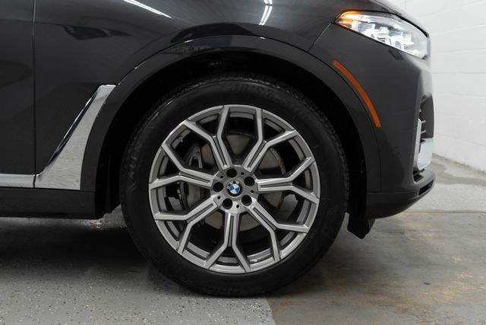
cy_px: 162
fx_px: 567
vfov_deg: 31.9
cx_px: 243
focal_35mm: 42
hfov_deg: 46.4
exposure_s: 1/40
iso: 200
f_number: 3.2
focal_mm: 28
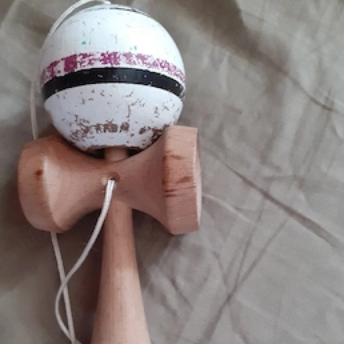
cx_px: 164
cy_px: 247
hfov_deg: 44.9
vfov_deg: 43.8
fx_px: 416
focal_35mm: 37
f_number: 1.9
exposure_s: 1/25
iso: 250
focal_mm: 3.6
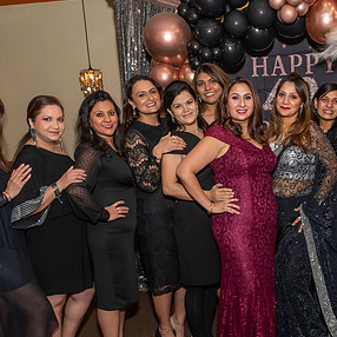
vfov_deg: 36.6
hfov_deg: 35.7
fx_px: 507
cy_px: 210
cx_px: 264
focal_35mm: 46
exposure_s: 1/250
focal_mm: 17
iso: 1250
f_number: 10
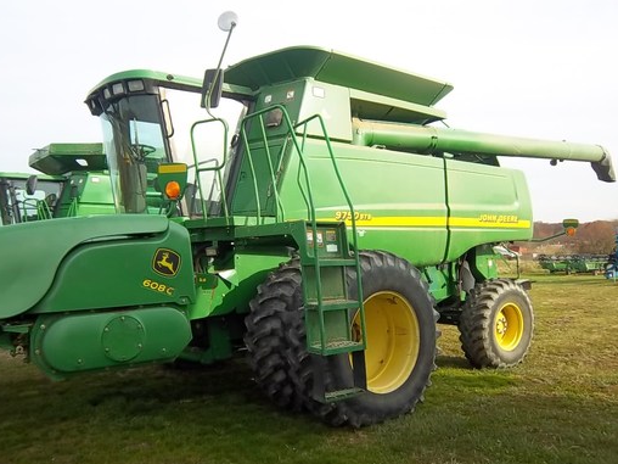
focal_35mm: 30
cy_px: 224
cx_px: 299
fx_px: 536
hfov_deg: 60.0
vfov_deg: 46.8
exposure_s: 1/250
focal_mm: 5.05
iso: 64
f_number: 3.5
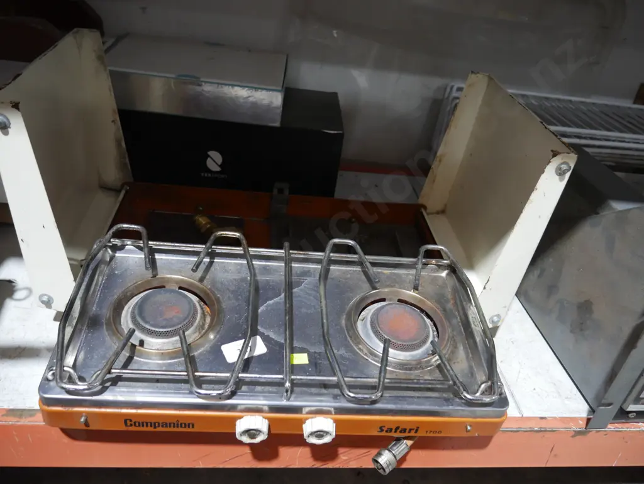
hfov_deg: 63.4
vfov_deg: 49.8
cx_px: 322
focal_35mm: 28
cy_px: 242
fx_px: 521
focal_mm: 14
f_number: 3.5
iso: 1000
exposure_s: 1/60
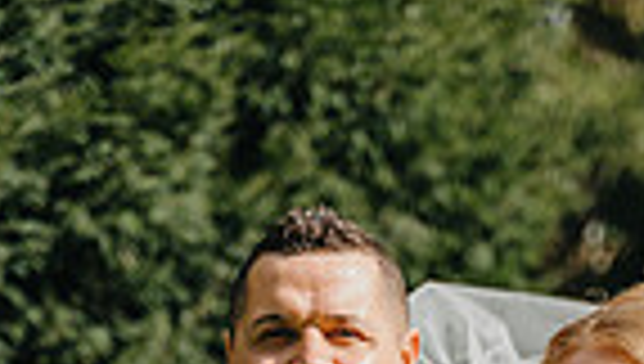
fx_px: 4225
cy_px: 858
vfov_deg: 4.8
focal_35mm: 247
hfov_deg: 8.7
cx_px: 428
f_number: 2.8
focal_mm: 75
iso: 50
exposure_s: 1/640
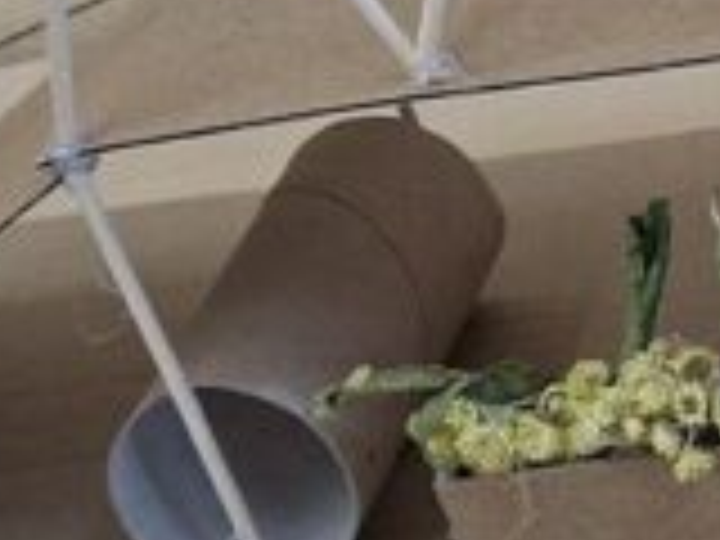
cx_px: 1080
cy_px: 0
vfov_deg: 10.0
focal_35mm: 147
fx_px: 3058
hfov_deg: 12.7
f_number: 1.8
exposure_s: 1/100
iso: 200
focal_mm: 5.54
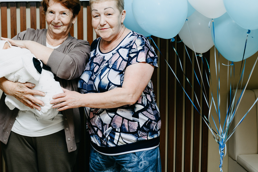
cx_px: 66
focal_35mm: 58
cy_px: 44
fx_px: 416
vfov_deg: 23.2
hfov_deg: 33.8
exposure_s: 1/160
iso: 200
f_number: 4
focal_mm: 35
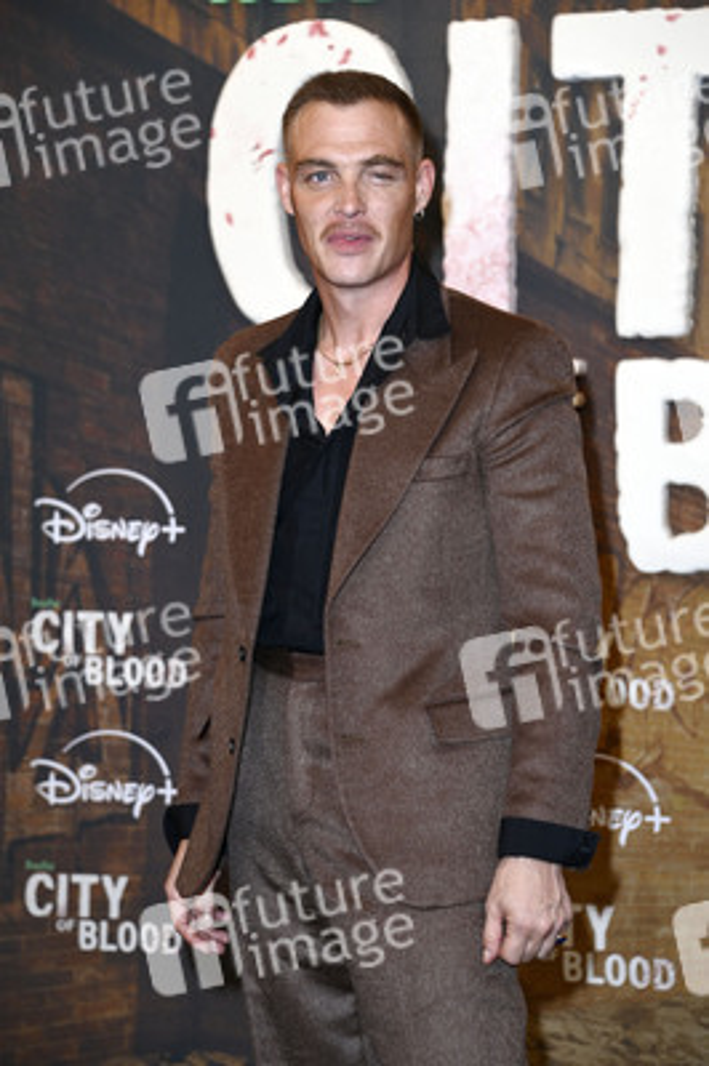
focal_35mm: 112
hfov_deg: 12.2
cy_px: 533
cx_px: 354
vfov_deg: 18.3
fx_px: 3314
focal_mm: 112
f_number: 5.6
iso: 1000
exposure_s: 1/320
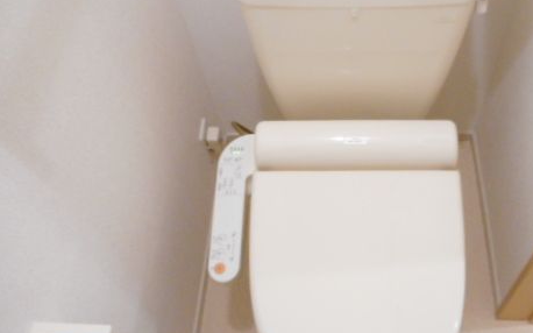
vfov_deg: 34.3
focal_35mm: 37
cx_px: 334
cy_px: 141
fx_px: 537
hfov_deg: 52.2
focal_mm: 4.5
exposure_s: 1/10
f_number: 3.7
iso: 400
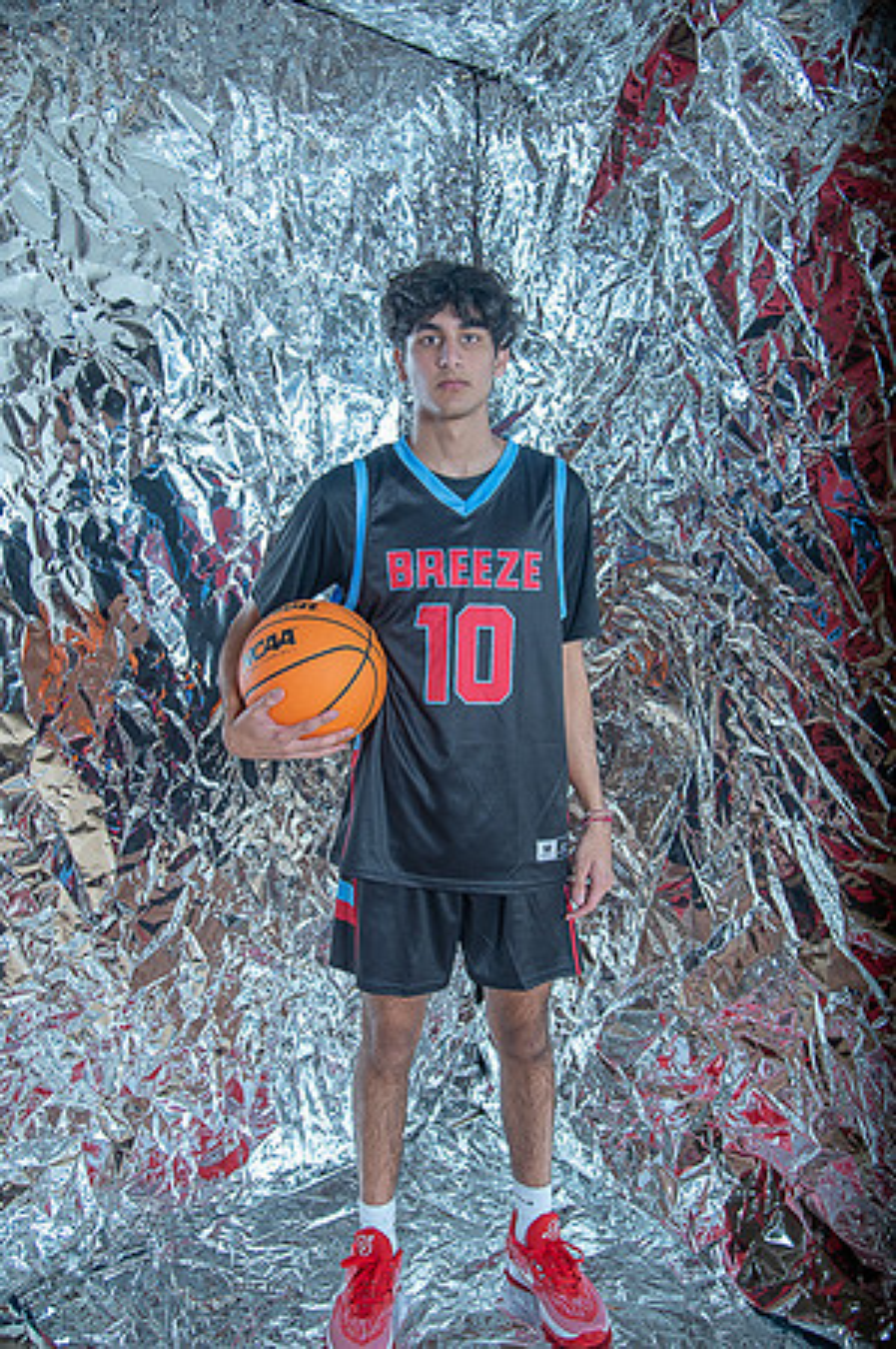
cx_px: 448
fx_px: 1197
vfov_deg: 58.8
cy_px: 674
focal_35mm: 32
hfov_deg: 41.0
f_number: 4
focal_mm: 32
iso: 320
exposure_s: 1/250
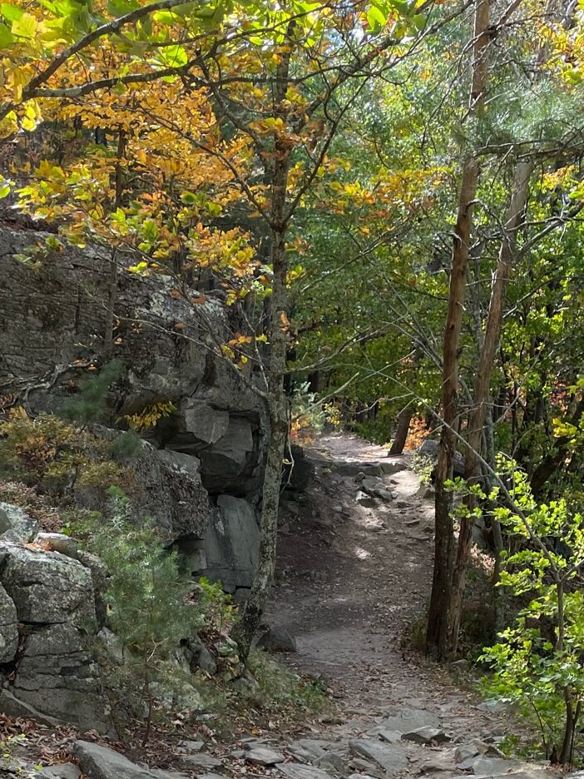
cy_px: 800
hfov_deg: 25.9
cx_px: 176
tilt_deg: -19.6
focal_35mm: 56
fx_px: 1260
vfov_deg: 31.5
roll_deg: +5.0
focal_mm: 4.2
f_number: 1.6
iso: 32
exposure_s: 1/212
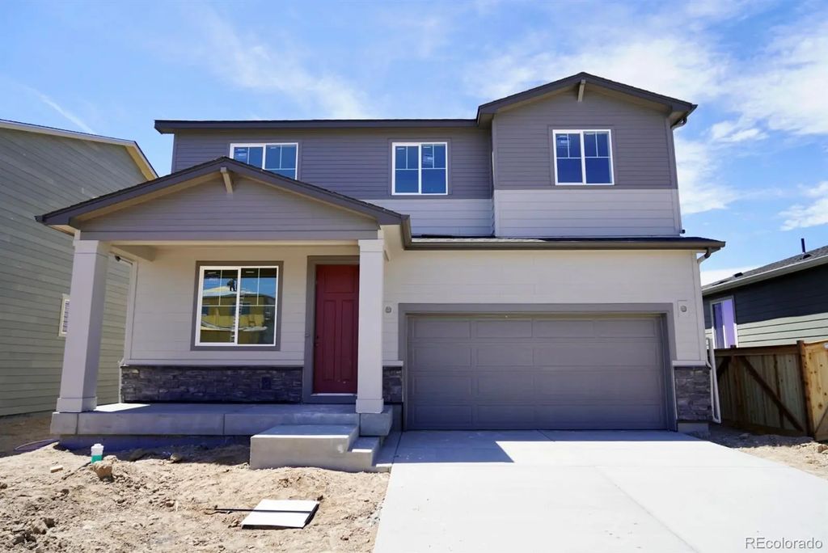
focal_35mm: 24
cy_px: 276
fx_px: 552
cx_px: 414
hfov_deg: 73.7
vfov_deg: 53.2
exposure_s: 1/320
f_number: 5
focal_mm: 24
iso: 100
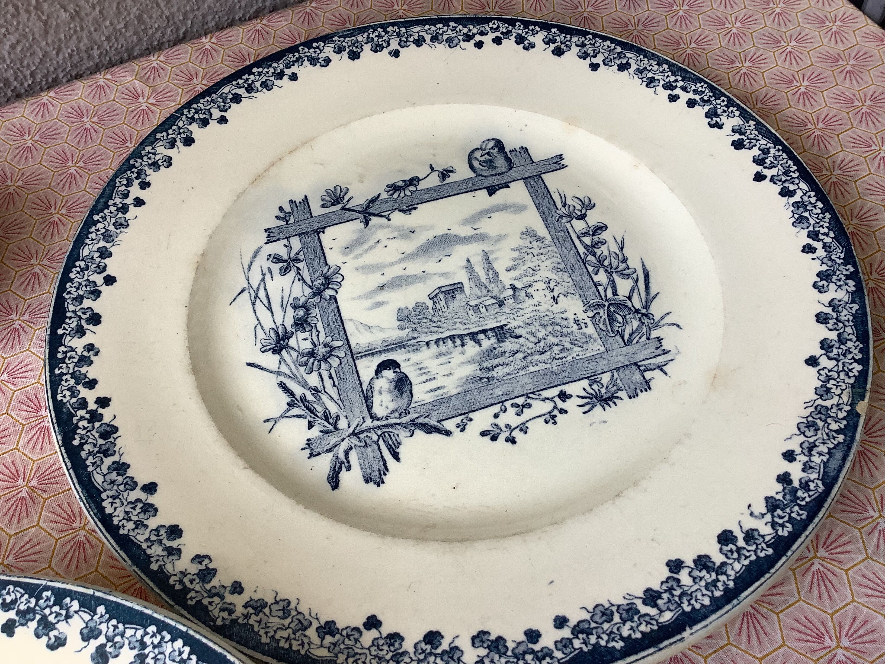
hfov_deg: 58.4
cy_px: 332
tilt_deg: -55.0
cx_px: 442
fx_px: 793
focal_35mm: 31
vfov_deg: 45.4
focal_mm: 3.3
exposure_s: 1/120
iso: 50
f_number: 2.4
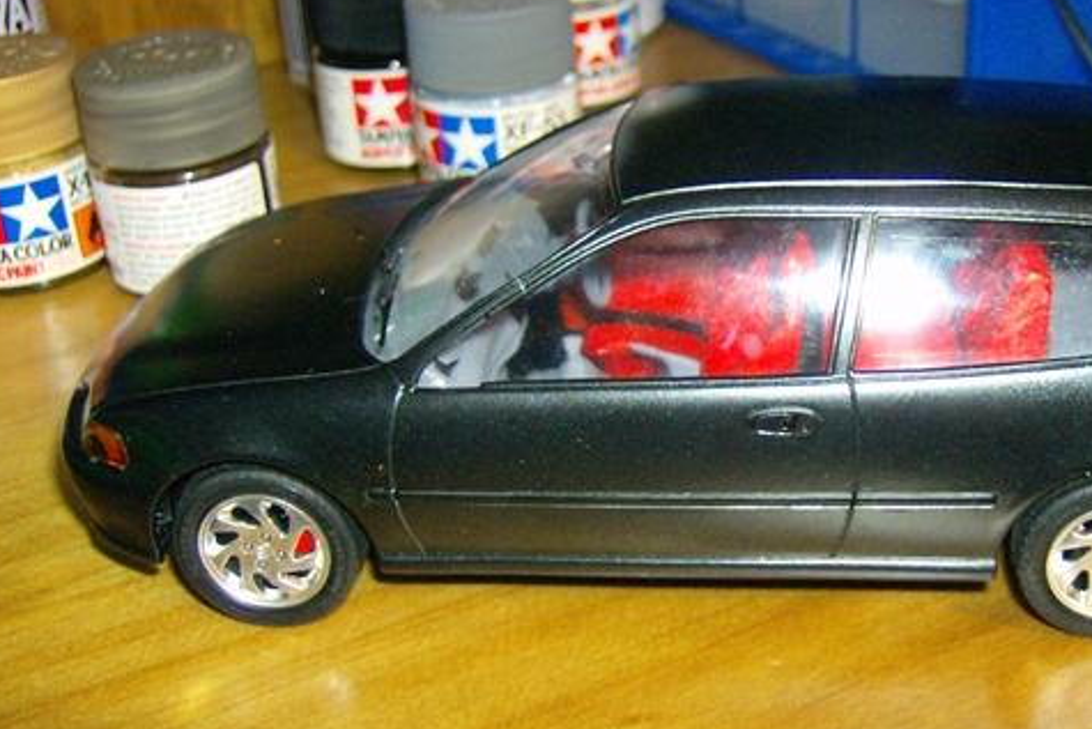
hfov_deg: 39.2
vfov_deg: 27.0
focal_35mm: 50
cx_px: 706
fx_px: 1517
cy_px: 331
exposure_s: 1/60
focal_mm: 6
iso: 200
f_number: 2.8
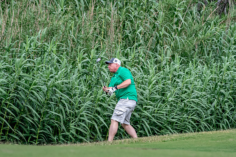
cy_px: 78
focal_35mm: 375
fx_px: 2459
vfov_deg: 3.7
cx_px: 118
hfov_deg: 5.5
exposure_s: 1/2000
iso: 1250
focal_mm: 250
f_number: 5.6
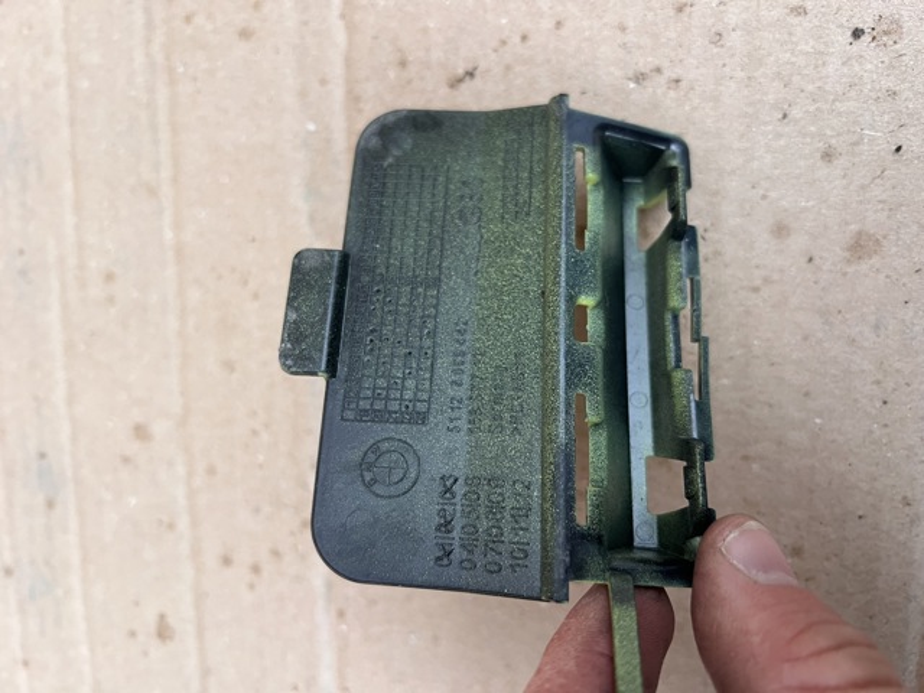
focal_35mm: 26
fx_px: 694
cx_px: 462
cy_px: 346
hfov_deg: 67.3
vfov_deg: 53.1
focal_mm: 5.7
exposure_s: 1/97
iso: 125
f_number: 1.5
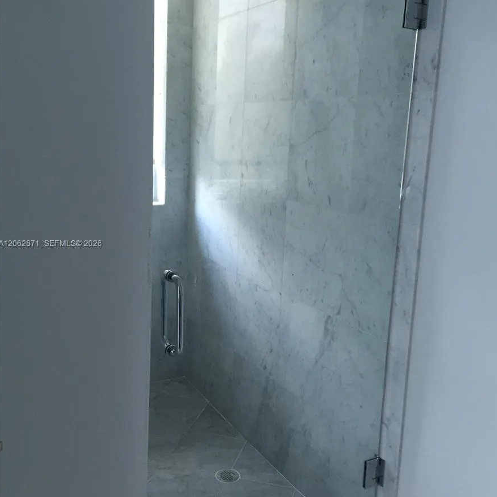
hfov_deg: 47.2
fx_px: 569
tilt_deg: -10.0
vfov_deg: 47.2
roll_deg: -3.0
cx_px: 252
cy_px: 244
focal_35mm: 35
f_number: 2.2
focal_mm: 4.15
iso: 64
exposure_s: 1/30
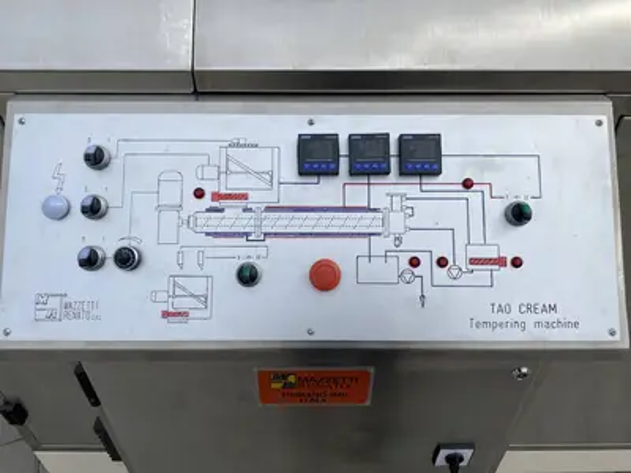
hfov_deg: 67.3
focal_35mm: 26
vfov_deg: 53.1
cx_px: 316
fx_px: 474
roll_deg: -0.5
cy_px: 236
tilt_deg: -39.3
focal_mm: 4.25
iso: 32
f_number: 1.8
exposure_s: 1/5495
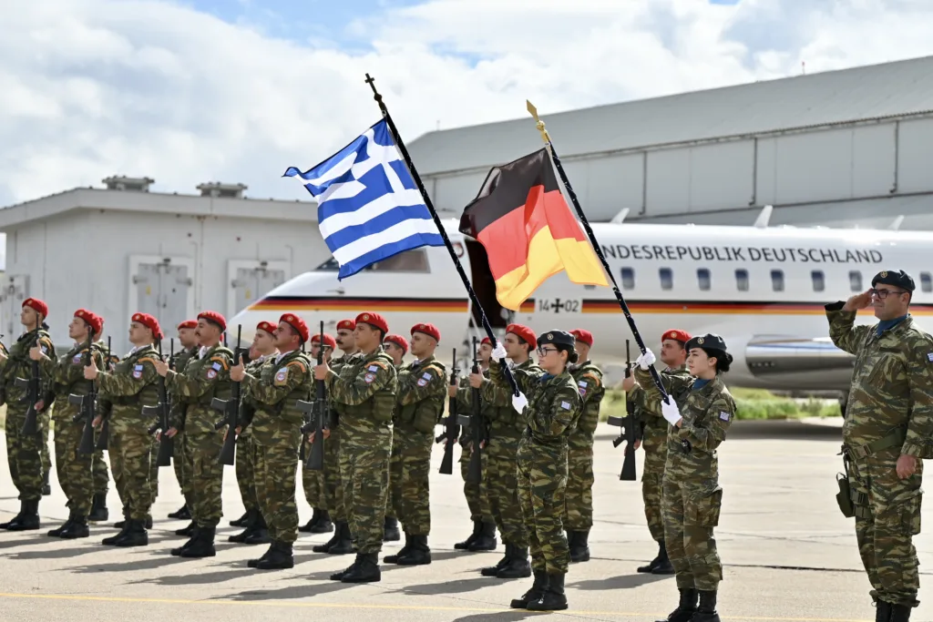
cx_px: 466
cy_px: 311
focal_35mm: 112
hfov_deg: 18.3
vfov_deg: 12.2
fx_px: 2903
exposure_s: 1/5000
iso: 160
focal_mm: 75
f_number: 2.8
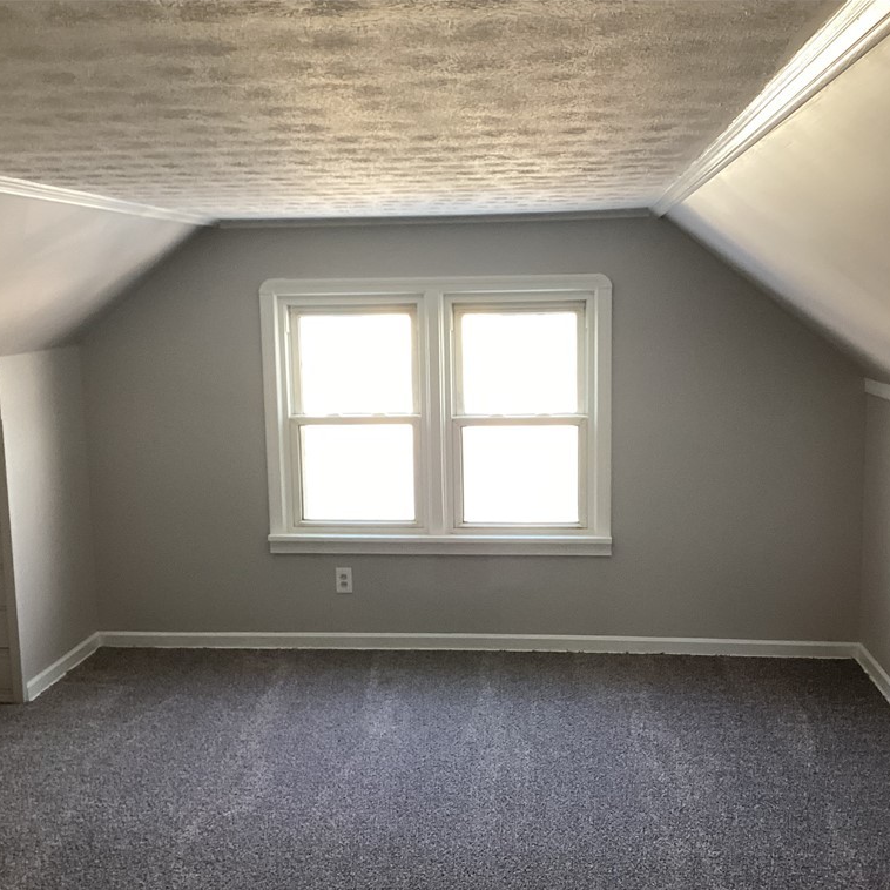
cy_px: 450
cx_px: 456
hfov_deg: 44.9
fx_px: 1076
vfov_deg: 44.9
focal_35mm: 37
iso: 125
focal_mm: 3.3
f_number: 2.4
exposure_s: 1/60
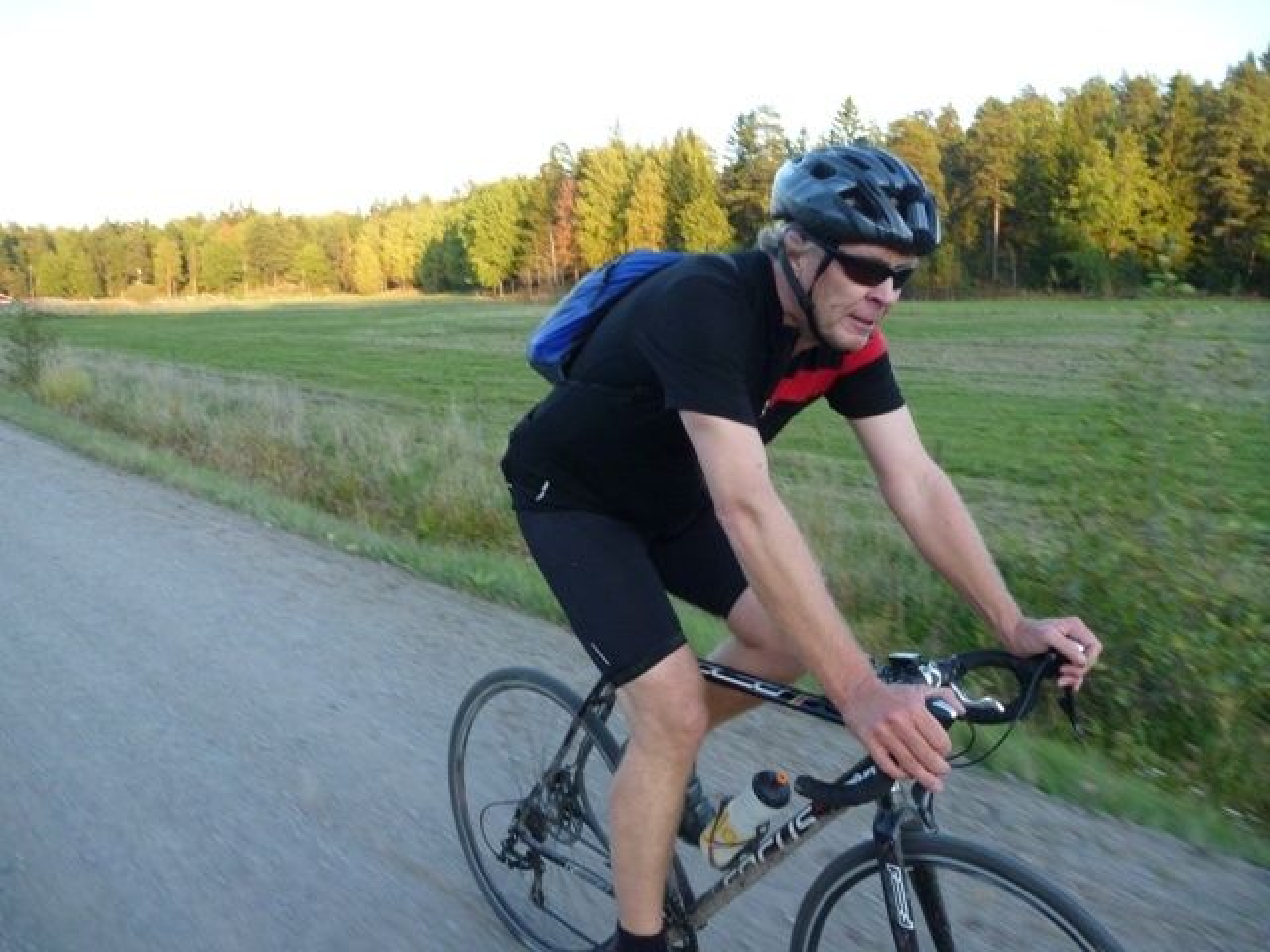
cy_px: 476
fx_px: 1027
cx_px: 635
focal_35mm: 28
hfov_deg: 63.4
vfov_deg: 49.7
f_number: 3.3
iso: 320
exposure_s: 1/200
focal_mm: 4.9
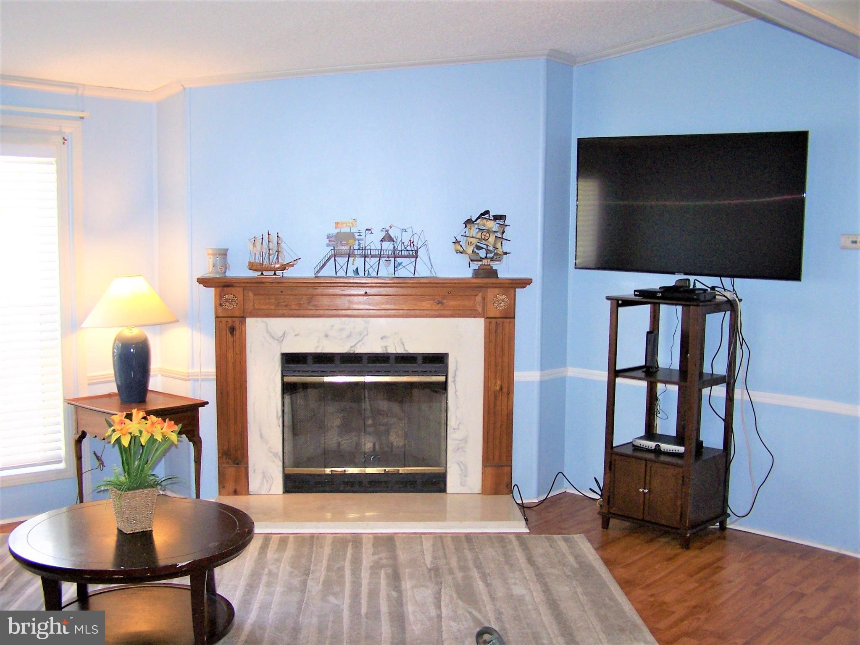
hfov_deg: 49.0
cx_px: 430
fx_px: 944
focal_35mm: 38
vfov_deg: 37.7
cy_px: 322
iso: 140
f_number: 2.8
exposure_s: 1/60
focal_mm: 6.3
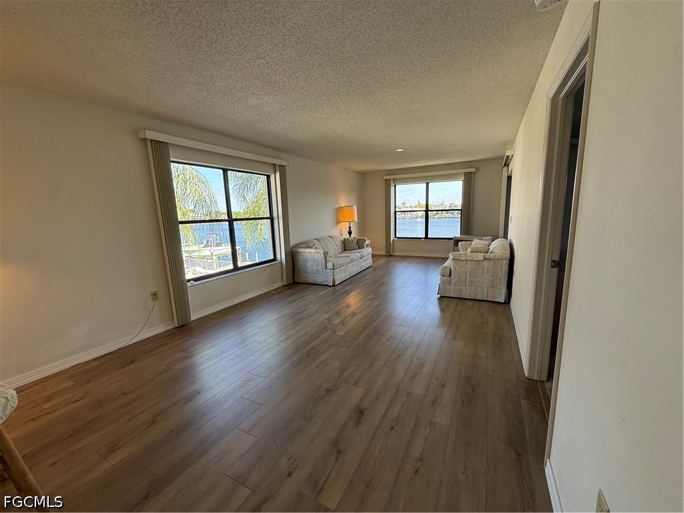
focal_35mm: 14
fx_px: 277
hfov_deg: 102.1
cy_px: 256
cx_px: 342
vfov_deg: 85.7
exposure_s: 1/151
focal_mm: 2.22
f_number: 2.2
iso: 64
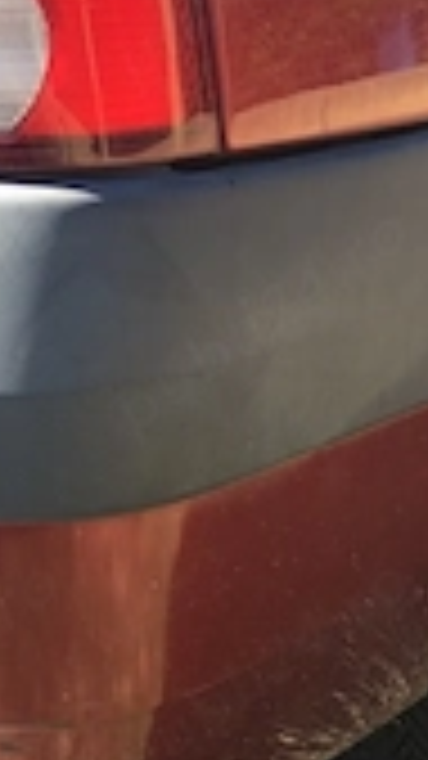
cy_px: 378
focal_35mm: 75
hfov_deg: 16.0
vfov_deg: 28.2
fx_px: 1514
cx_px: 351
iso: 25
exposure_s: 1/215
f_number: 2.2
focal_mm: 4.15
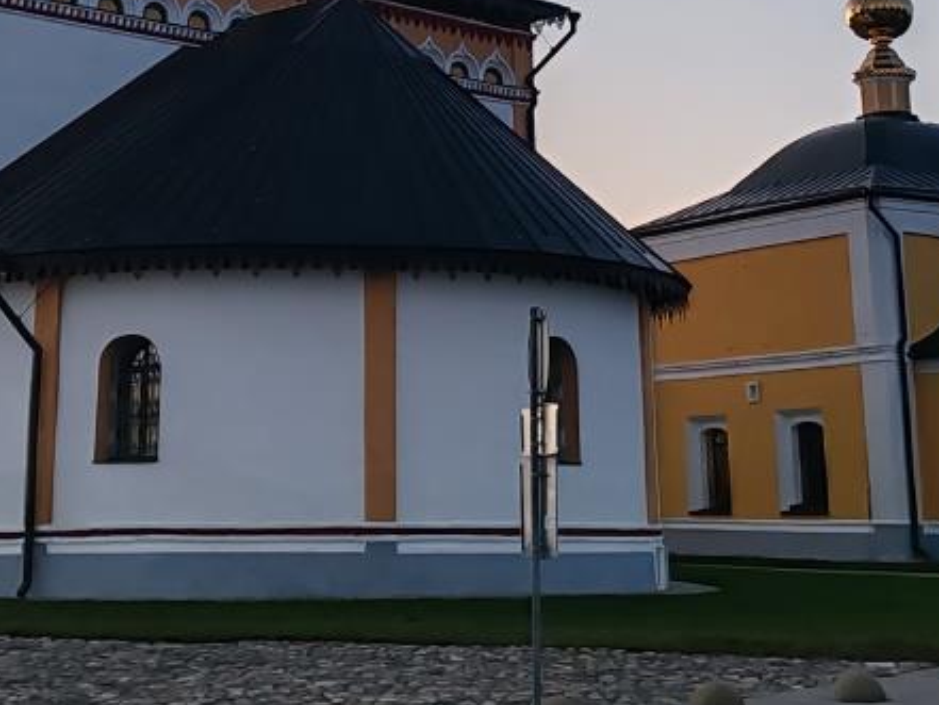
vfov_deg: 18.1
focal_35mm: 79
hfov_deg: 24.7
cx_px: 392
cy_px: -34
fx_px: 2144
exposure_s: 1/100
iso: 100
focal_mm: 6.12
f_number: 1.9
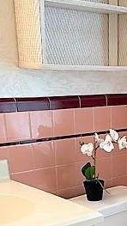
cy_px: 232
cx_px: 132
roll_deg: -0.8
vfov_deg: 28.5
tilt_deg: -21.6
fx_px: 413
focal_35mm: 69
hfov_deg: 17.0
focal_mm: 4.2
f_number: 1.6
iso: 125
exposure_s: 1/60
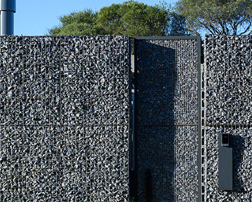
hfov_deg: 17.9
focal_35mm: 107
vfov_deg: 14.4
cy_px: 127
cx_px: 166
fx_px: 799
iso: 320
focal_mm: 46
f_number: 9
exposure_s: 1/1000
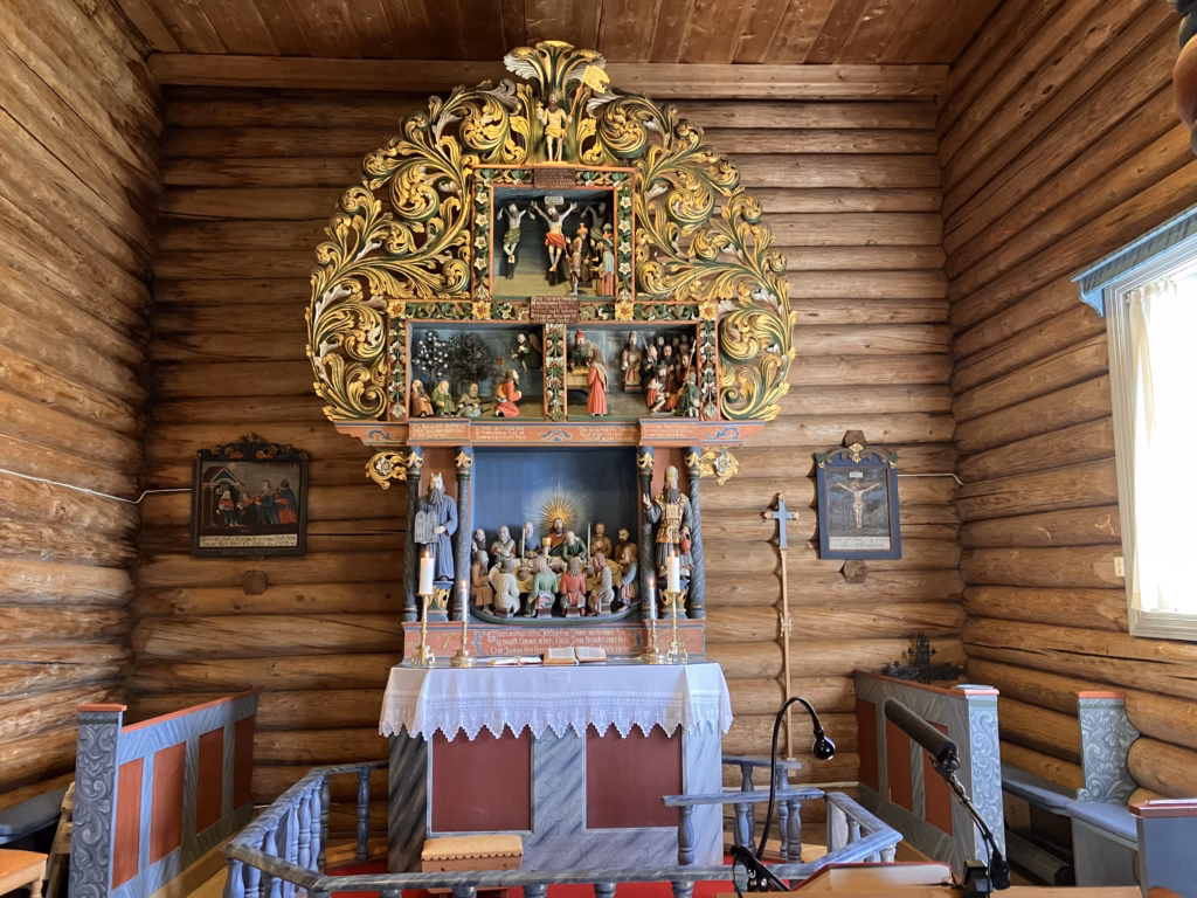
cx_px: 598
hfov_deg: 63.4
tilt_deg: +7.9
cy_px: 449
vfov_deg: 49.7
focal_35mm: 28
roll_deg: -0.3
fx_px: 968
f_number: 1.8
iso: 200
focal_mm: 3.99
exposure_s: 1/50
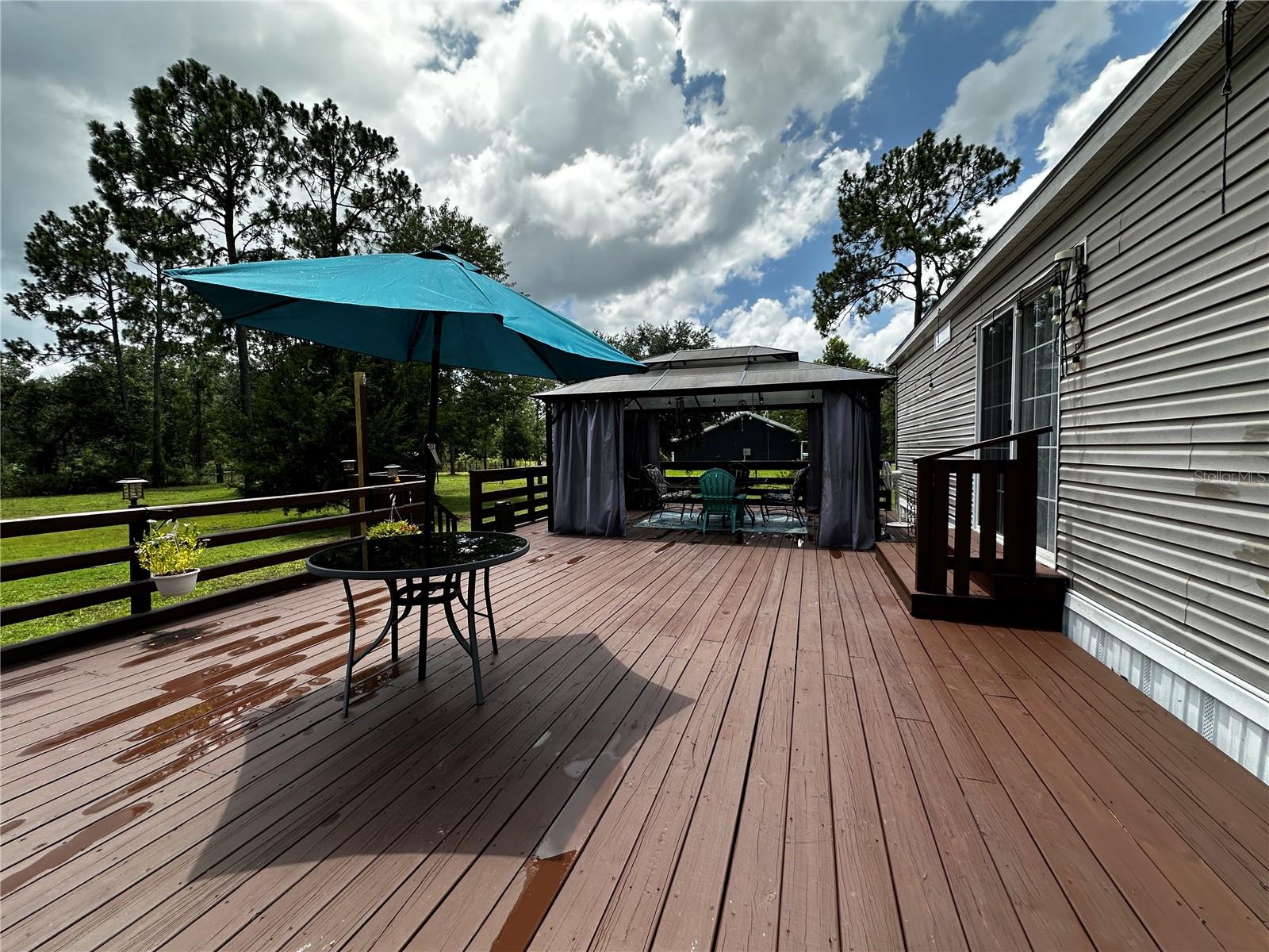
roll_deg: +0.9
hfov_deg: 102.1
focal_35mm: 14
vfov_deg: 85.7
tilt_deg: -2.7
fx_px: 513
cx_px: 634
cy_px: 476
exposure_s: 1/1221
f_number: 2.2
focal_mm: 2.22
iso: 40
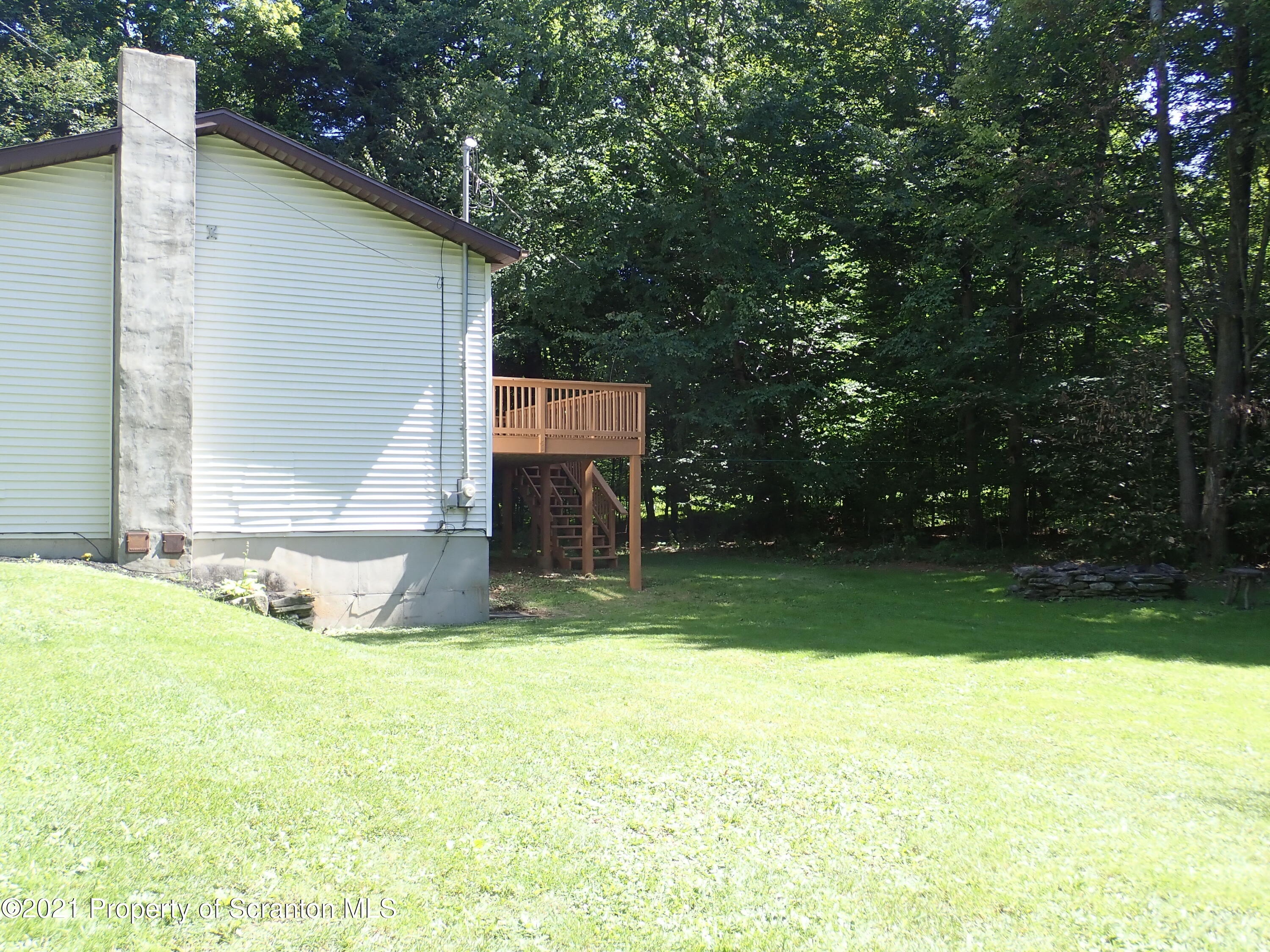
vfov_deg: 40.7
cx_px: 635
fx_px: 1284
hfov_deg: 52.6
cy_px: 476
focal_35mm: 35
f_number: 3.5
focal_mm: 6.42
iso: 100
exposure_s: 1/125
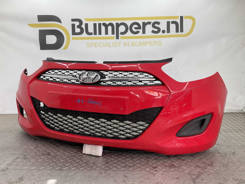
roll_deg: -0.7
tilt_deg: -9.1
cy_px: 92
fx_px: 205
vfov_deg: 48.2
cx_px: 122
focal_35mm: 29
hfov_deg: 61.7
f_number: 1.8
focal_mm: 3
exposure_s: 1/120
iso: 20
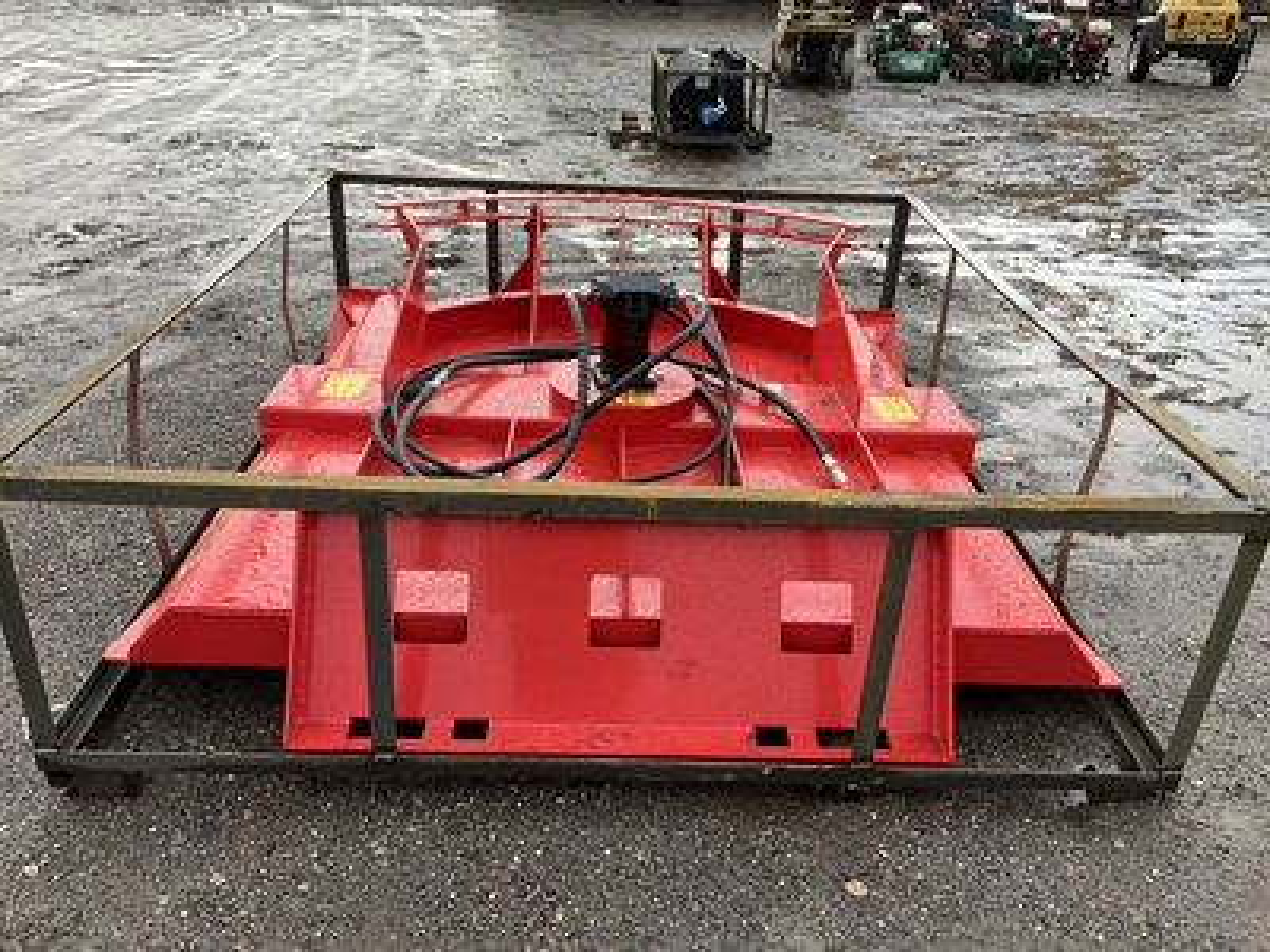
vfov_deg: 48.2
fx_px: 1064
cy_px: 476
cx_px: 635
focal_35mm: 29
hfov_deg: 61.7
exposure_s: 1/268
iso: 25
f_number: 1.8
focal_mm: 3
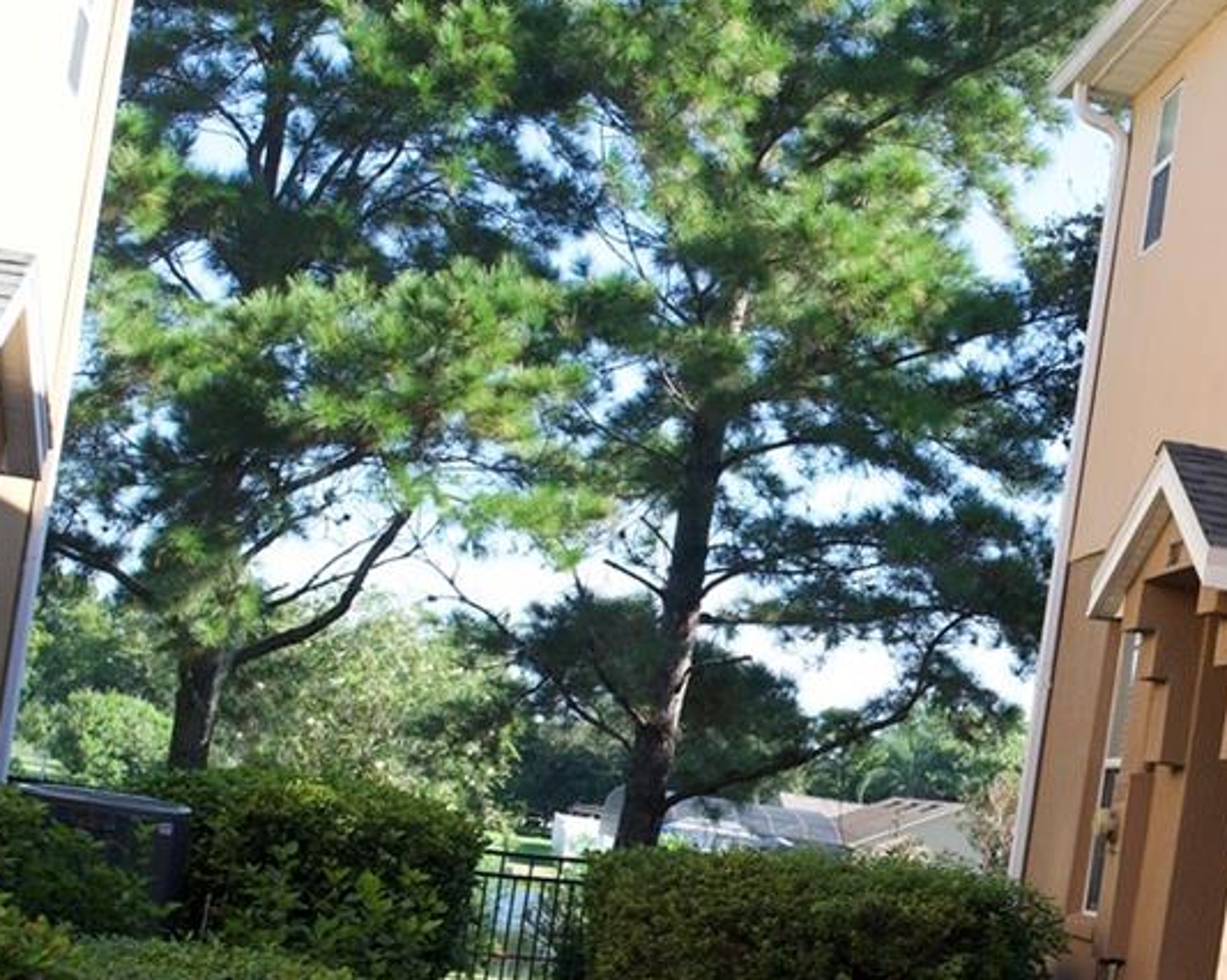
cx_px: 1146
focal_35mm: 93
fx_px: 3376
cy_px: 771
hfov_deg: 20.1
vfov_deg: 16.4
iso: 100
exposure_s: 1/100
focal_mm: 33
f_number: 6.3
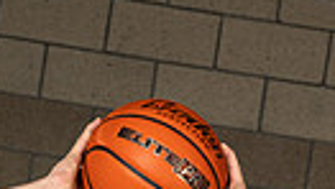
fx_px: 1378
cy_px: 501
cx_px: 146
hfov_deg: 13.9
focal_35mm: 155
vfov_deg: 7.2
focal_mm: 43
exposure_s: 1/250
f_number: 8
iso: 250
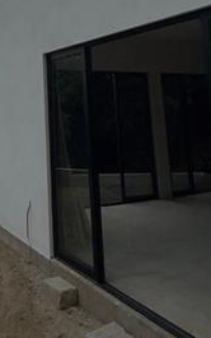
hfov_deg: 28.2
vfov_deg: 42.3
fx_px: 395
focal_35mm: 43
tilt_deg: +11.5
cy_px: 33
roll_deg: -1.0
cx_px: 4
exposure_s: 1/5155
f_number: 2.2
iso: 50
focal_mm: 2.22
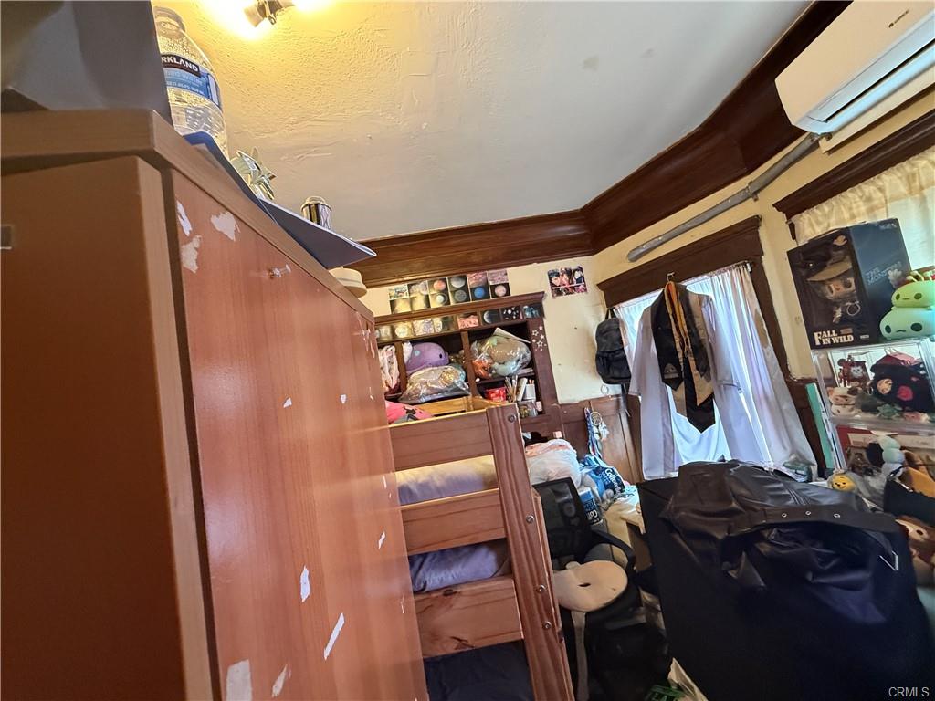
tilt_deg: +6.9
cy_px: 350
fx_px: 378
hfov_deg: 102.1
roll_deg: +9.4
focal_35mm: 14
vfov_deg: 85.7
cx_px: 468
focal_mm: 2.22
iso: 640
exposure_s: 1/60
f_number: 2.2
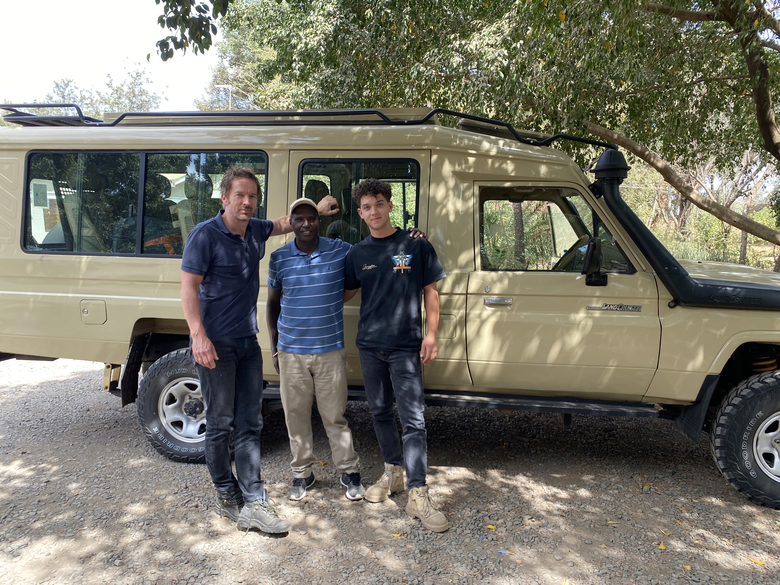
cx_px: 390
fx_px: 586
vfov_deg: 53.1
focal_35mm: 26
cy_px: 292
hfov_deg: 67.3
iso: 32
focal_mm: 4.25
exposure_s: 1/165
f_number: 1.8
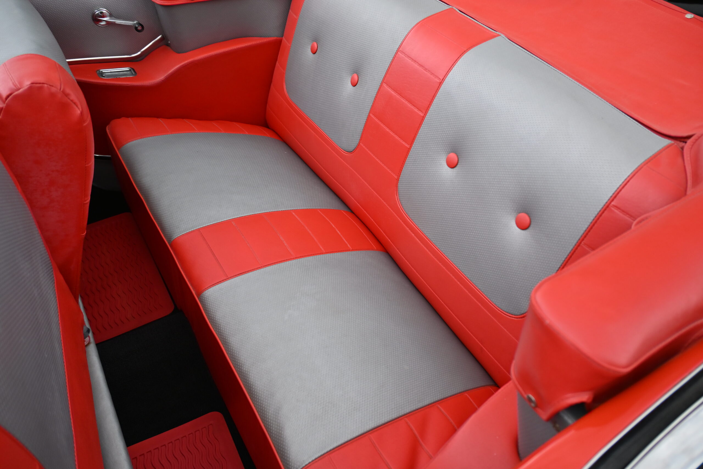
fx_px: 527
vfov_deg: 47.9
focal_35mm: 27
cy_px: 234
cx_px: 352
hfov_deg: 67.4
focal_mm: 18
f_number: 3.5
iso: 400
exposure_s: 1/160
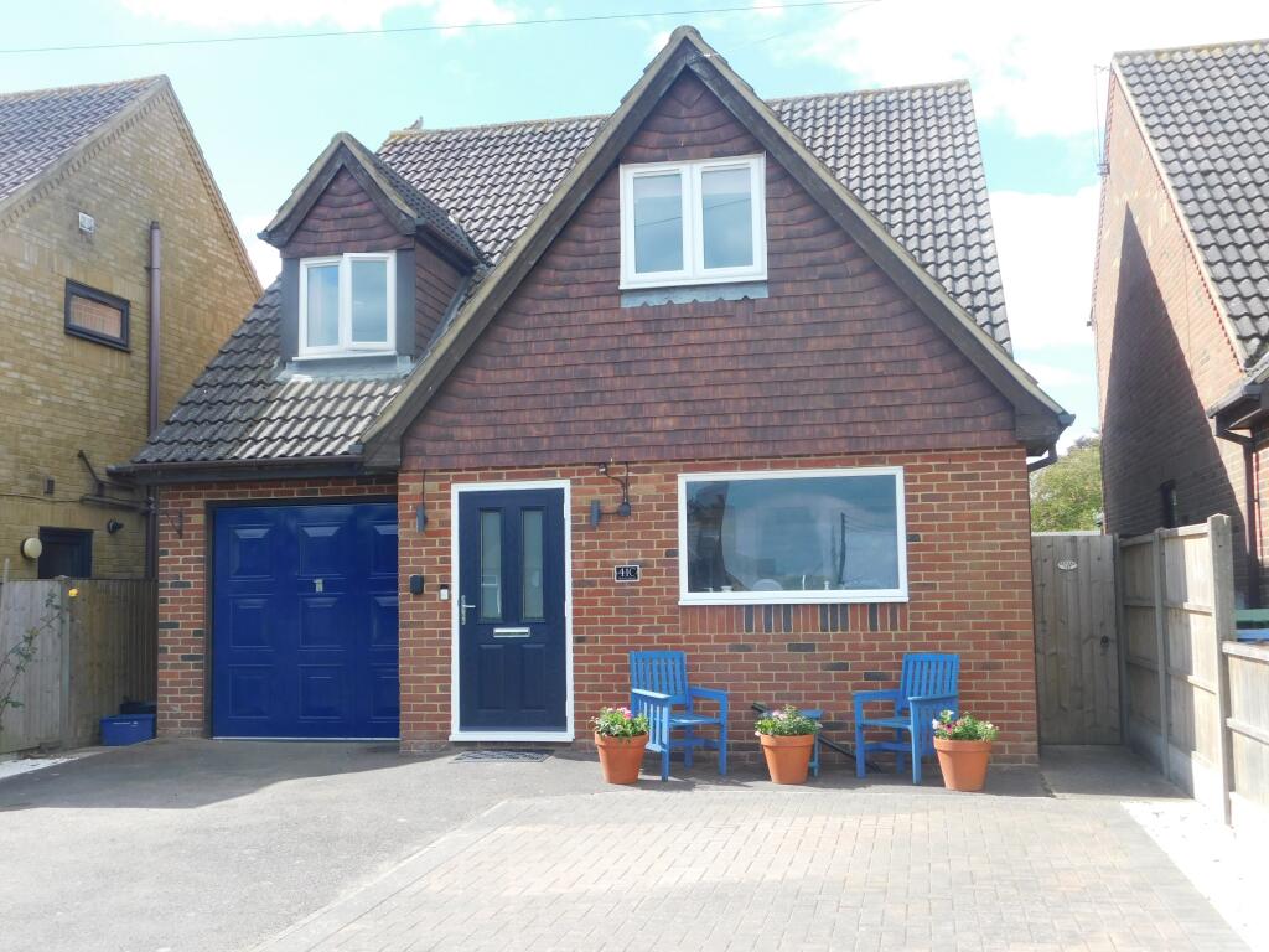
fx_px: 1320
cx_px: 634
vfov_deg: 39.7
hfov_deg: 51.4
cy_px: 476
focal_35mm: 36
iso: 125
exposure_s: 1/500
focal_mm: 6.3
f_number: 3.5
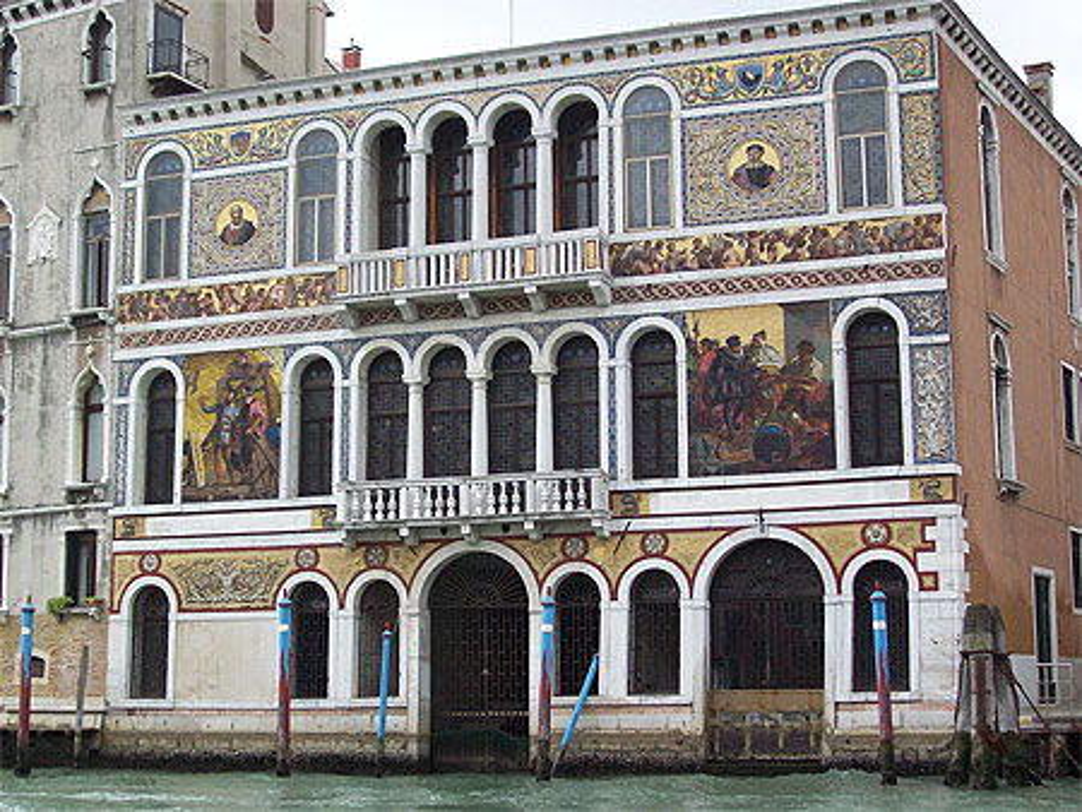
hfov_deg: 34.3
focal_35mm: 56
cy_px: 406
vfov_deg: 26.1
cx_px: 541
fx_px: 1751
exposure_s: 1/539
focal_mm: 9.4
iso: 80
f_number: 3.4
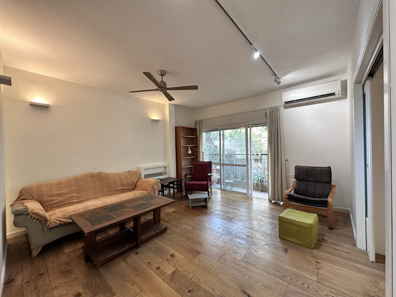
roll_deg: +1.6
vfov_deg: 85.7
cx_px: 198
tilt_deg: -0.1
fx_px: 160
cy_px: 148
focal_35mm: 14
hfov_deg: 102.1
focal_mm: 2.22
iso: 200
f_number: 2.2
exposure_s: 1/50
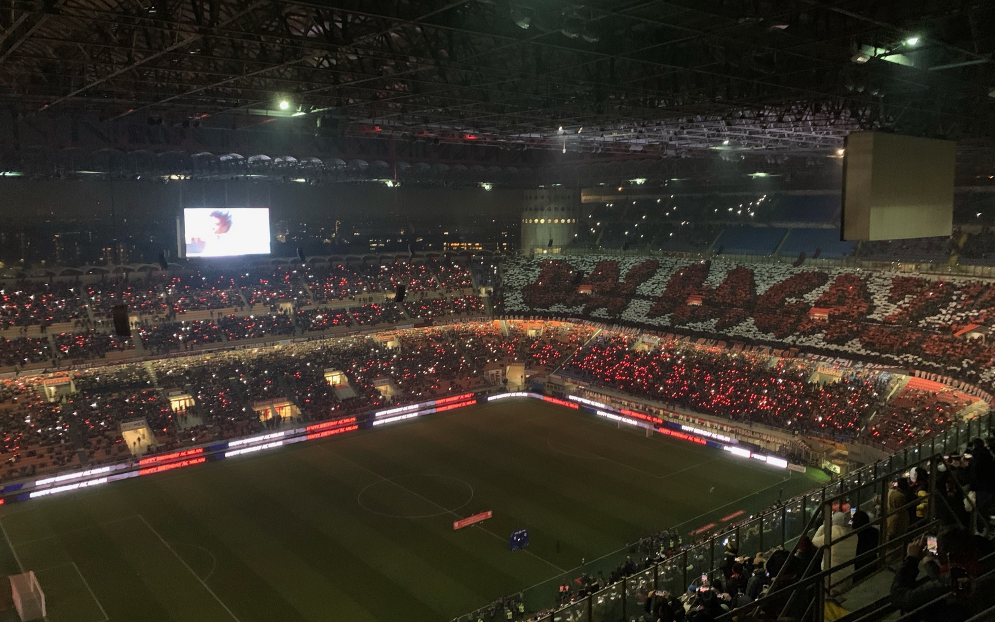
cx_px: 498
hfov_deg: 66.5
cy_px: 297
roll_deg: +0.8
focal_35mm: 28
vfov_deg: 44.5
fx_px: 759
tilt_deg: -5.2
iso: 640
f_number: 1.8
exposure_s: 1/20
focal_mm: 4.25
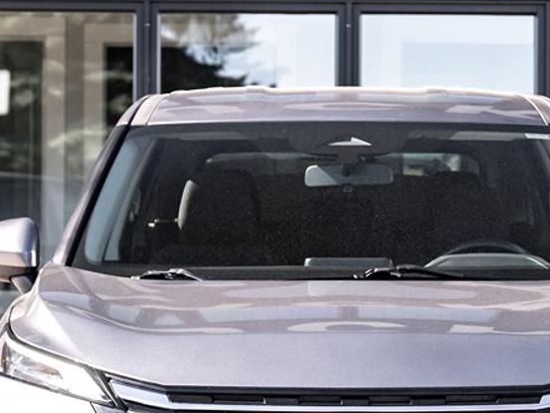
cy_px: 250
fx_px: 2955
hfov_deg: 10.6
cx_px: 353
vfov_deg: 8.0
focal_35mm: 186
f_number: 4
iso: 160
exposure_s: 1/200
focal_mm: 56
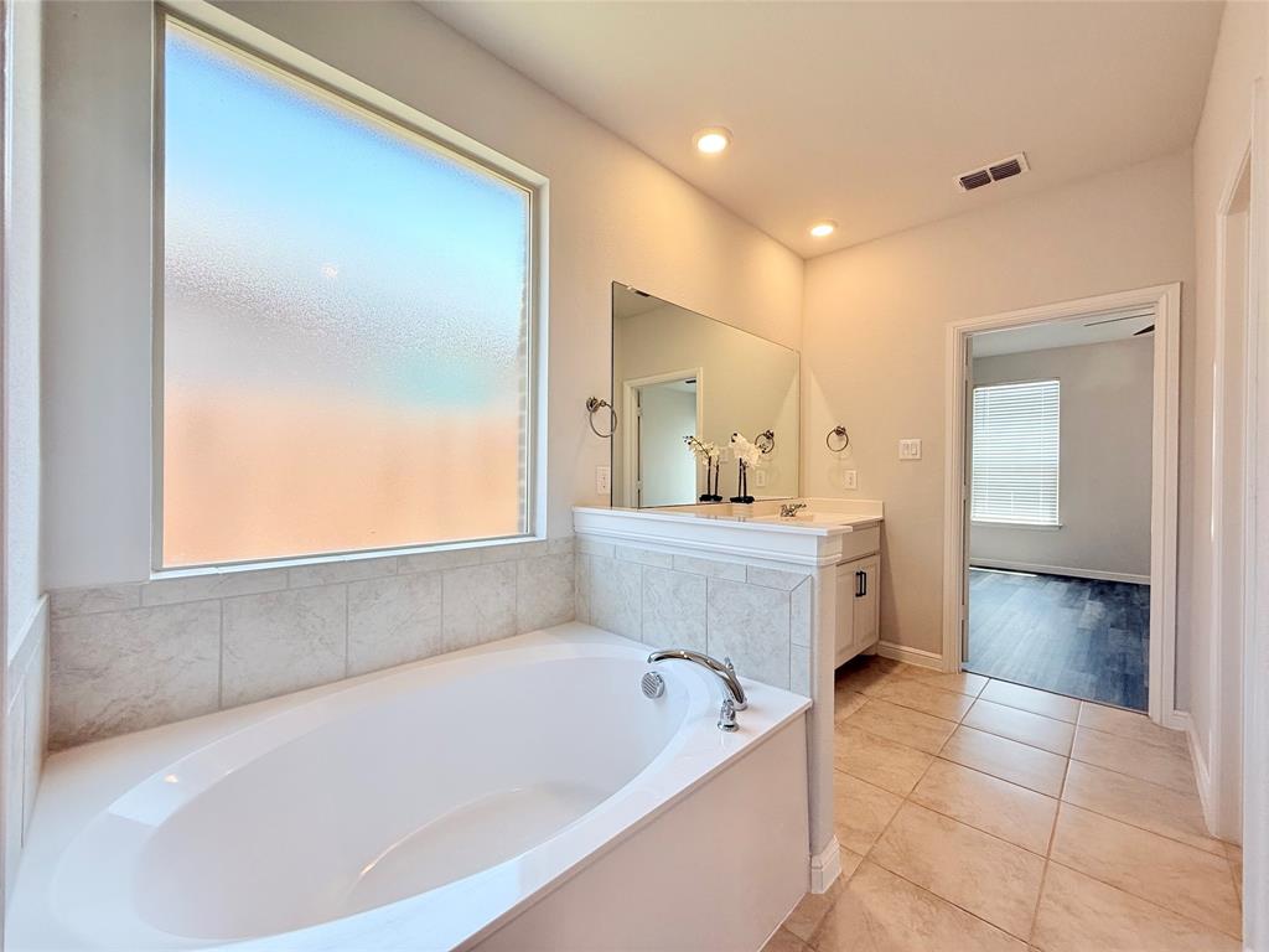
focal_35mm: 14
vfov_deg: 85.7
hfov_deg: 102.1
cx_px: 634
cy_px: 476
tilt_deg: -0.4
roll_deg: -0.5
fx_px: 513
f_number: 2.2
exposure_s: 1/120
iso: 80
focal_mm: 2.22
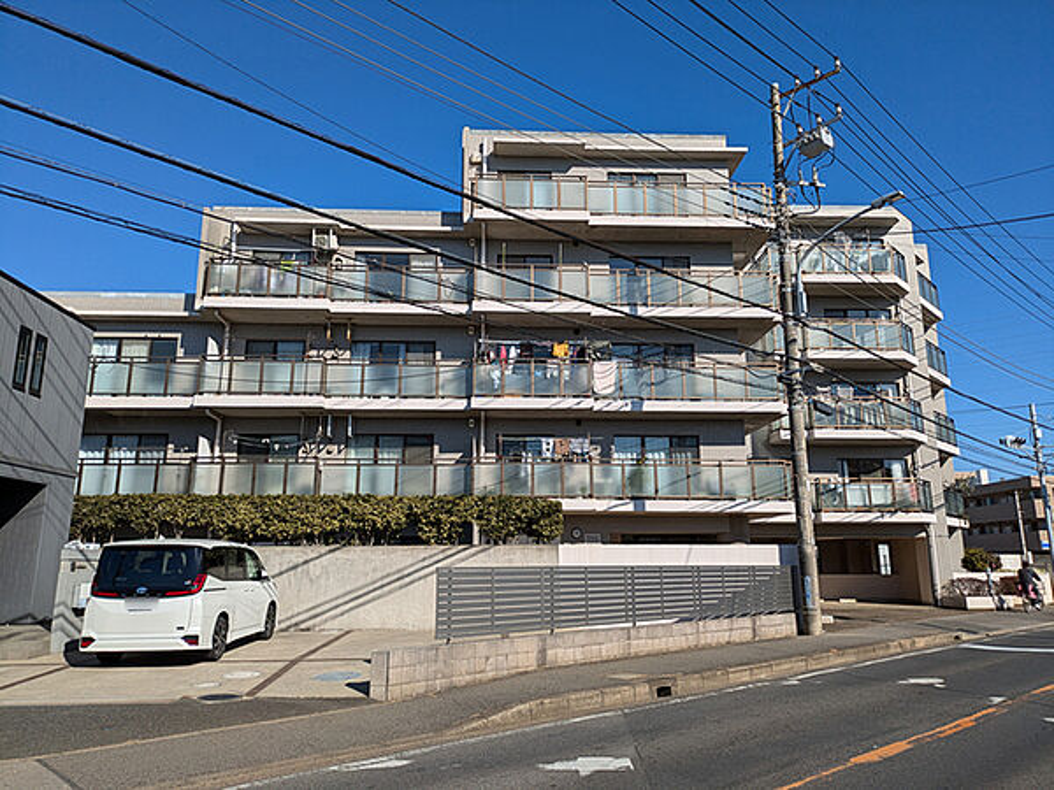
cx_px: 527
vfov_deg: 54.9
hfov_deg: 69.4
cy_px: 395
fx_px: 761
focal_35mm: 25
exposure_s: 1/3226
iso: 42
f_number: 1.89
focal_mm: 5.43
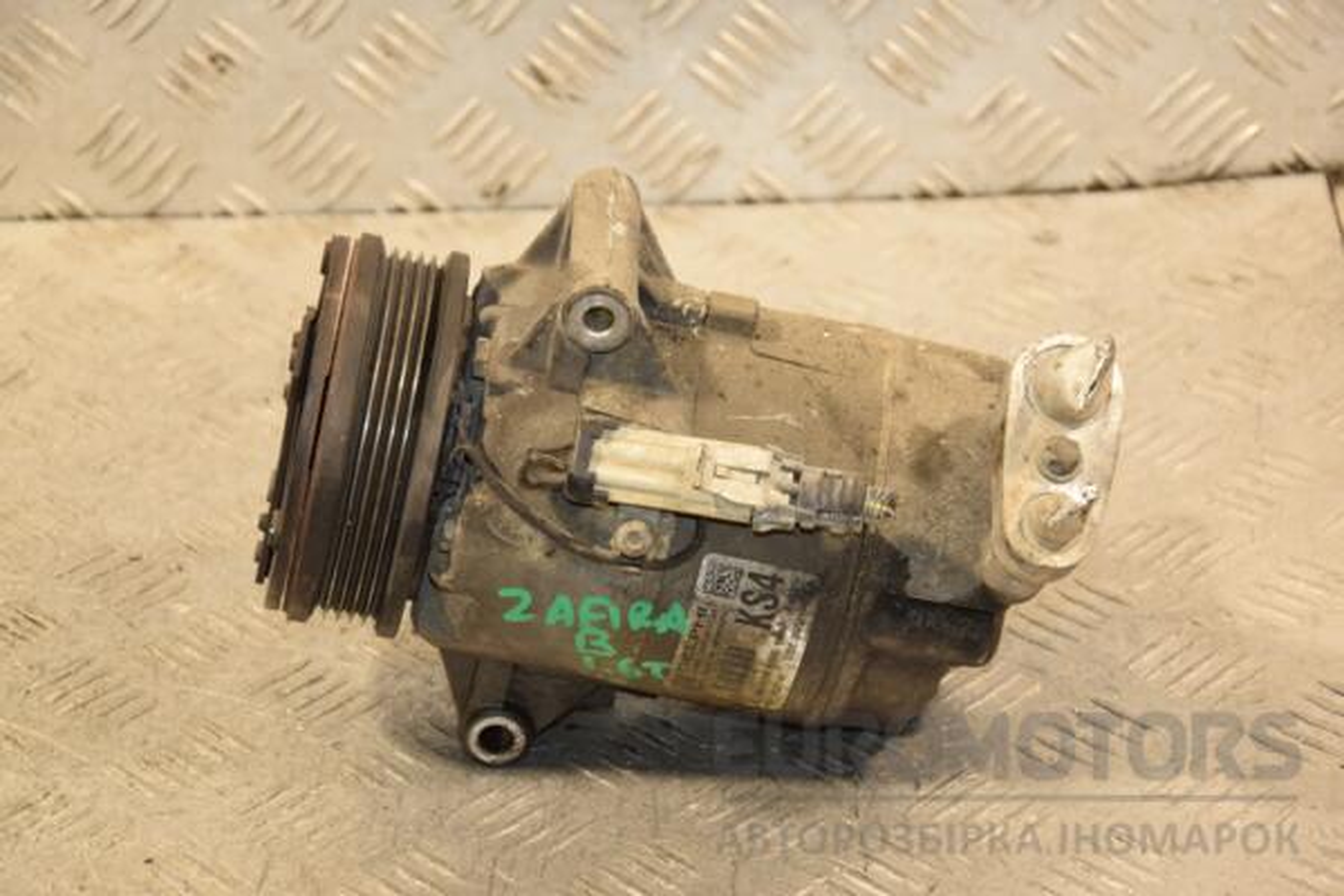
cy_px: 448
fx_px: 3920
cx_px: 672
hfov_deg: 19.5
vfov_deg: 13.0
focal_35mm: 105
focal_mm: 70
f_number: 5.3
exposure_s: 1/100
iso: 800
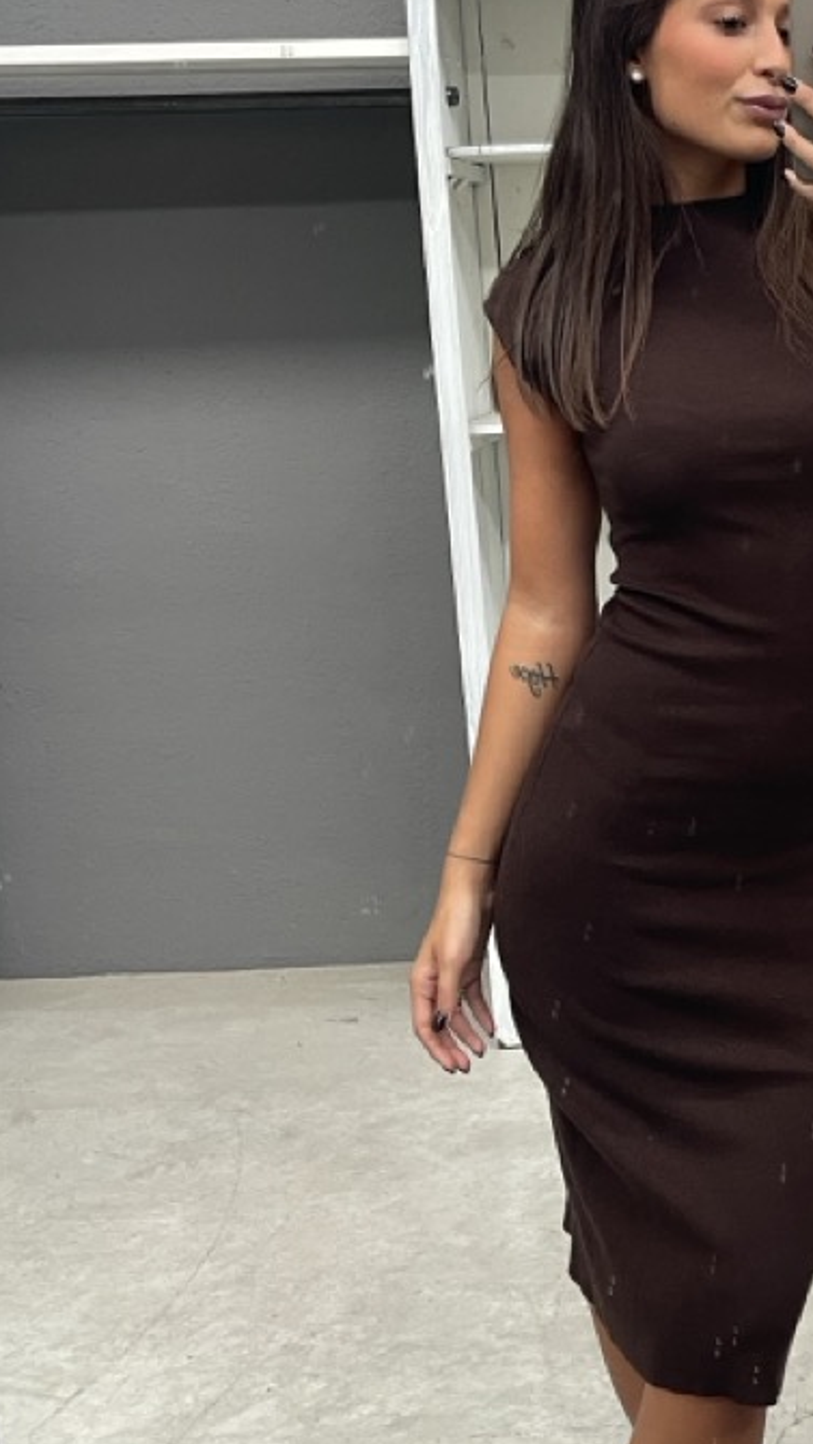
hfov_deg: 21.5
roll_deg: +1.6
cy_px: 472
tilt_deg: -19.3
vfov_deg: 39.4
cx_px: 957
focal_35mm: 52
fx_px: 1992
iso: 125
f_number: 1.6
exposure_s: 1/94
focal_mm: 5.1
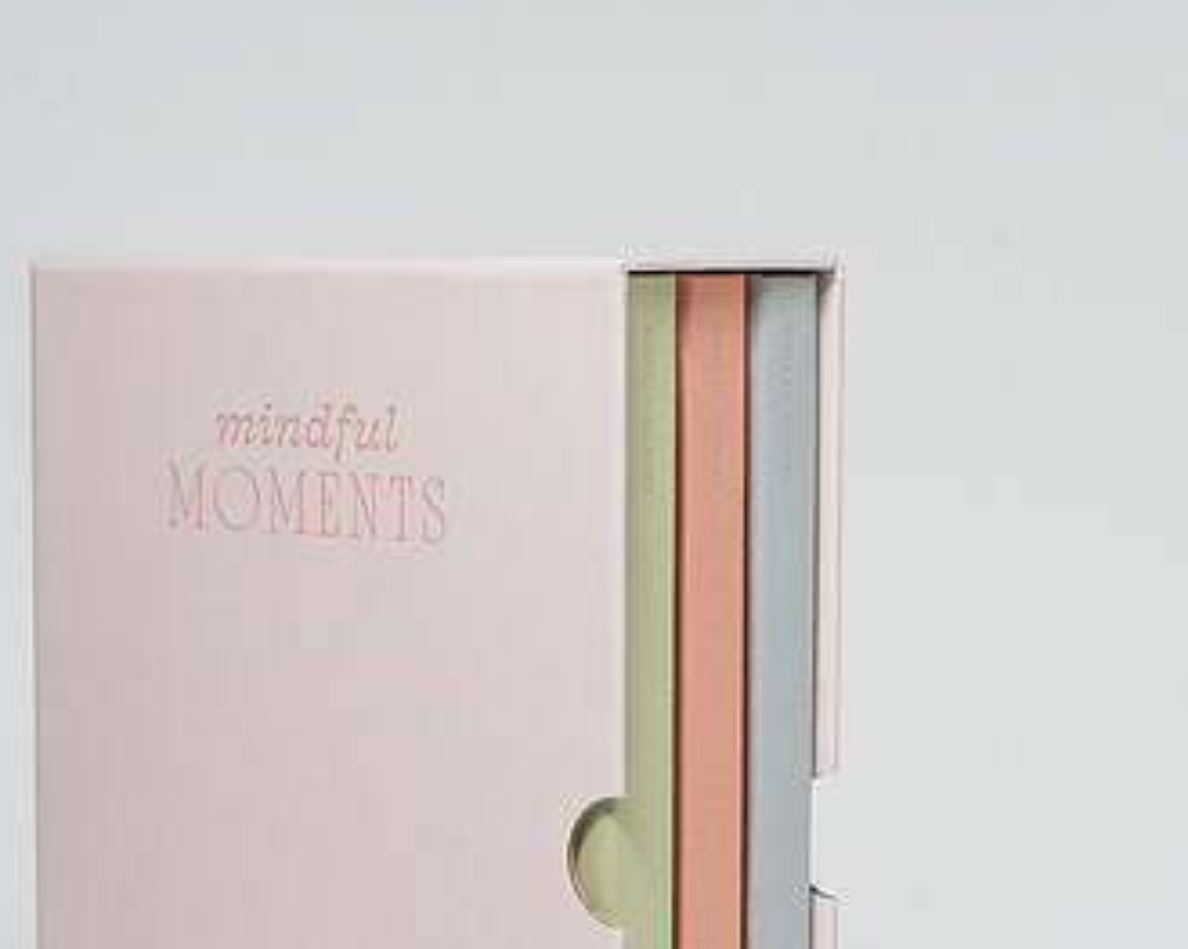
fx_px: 4077
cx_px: 514
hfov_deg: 16.6
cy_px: 805
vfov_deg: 13.2
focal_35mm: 116
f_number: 9
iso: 200
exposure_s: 1/200
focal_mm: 50
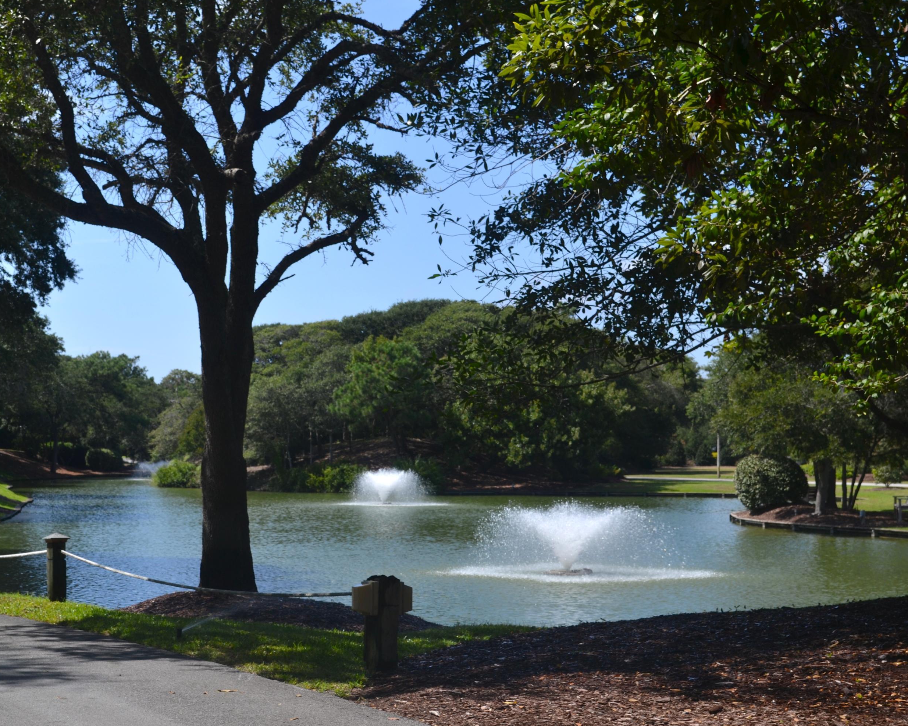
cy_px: 365
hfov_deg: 29.1
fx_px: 1747
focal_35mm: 65
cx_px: 435
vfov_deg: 23.5
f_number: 7.1
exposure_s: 1/200
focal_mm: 38
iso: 100
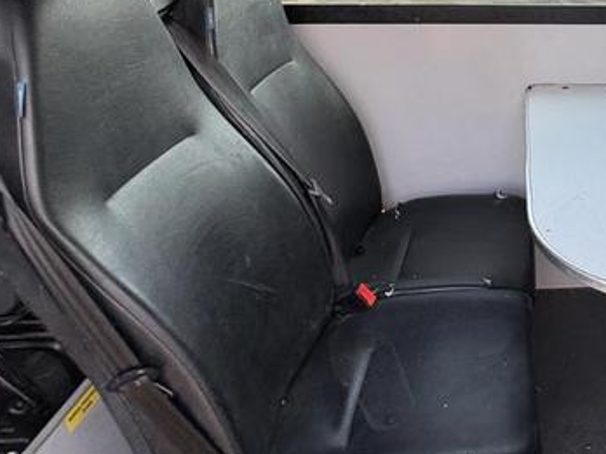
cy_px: 103
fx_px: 630
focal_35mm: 36
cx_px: 562
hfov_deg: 45.7
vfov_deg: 38.4
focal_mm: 2.22
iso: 40
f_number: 2.2
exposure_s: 1/119
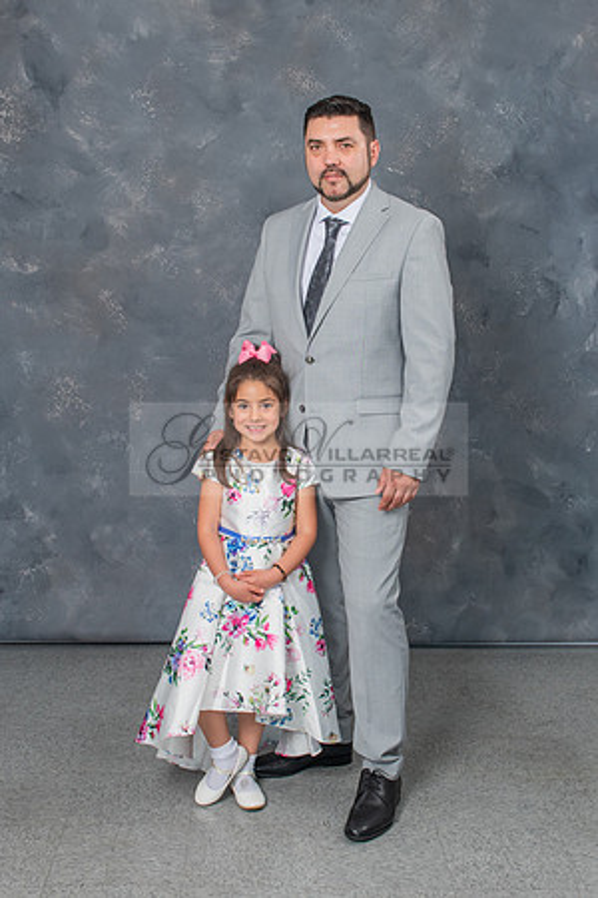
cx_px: 328
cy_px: 407
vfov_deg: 38.3
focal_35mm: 52
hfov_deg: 26.1
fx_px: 1289
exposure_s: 1/160
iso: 200
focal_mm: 27
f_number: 5.6
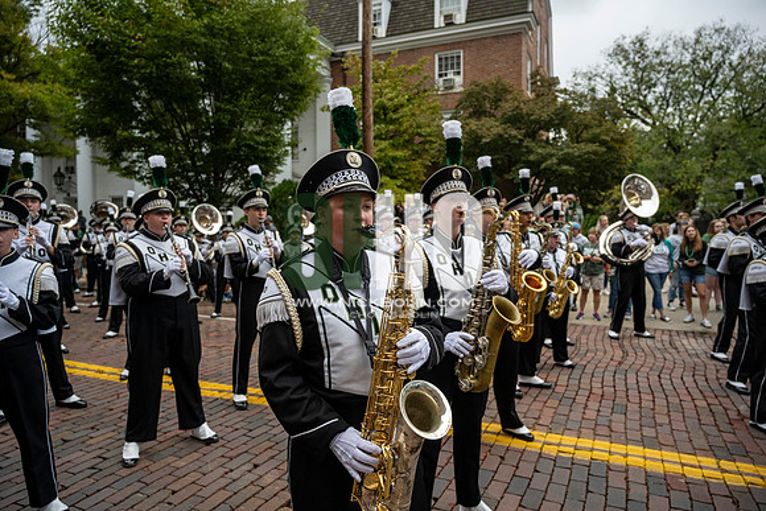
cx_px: 383
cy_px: 256
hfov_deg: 73.7
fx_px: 511
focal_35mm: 24
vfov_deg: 53.2
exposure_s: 1/1600
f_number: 4
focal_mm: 24
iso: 640
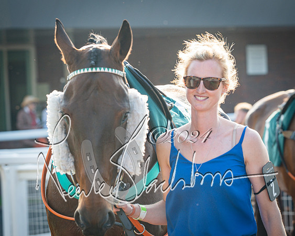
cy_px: 118
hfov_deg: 8.4
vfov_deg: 6.8
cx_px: 130
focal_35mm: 229
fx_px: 1998
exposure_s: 1/320
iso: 200
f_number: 5
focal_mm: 135
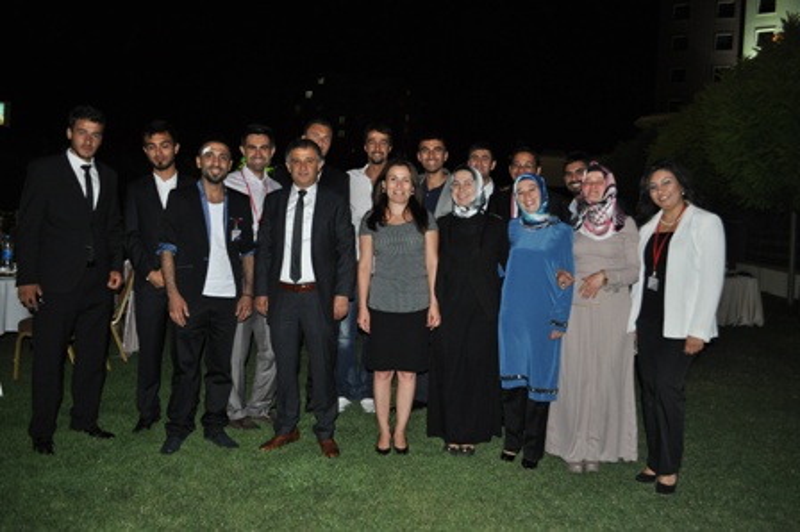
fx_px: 666
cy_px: 266
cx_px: 400
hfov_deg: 62.0
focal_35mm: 30
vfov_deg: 43.5
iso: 800
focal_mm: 20
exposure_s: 1/60
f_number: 3.8
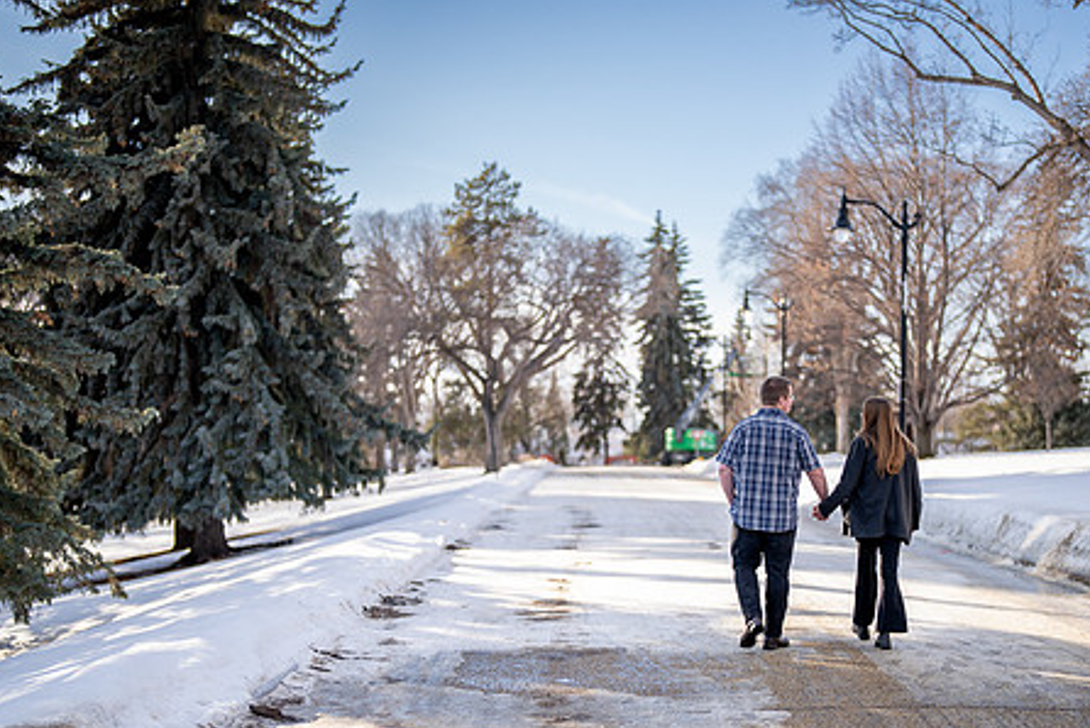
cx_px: 635
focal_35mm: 65
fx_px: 1969
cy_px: 446
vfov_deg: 20.9
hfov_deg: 30.9
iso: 200
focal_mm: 50
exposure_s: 1/6400
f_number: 1.2
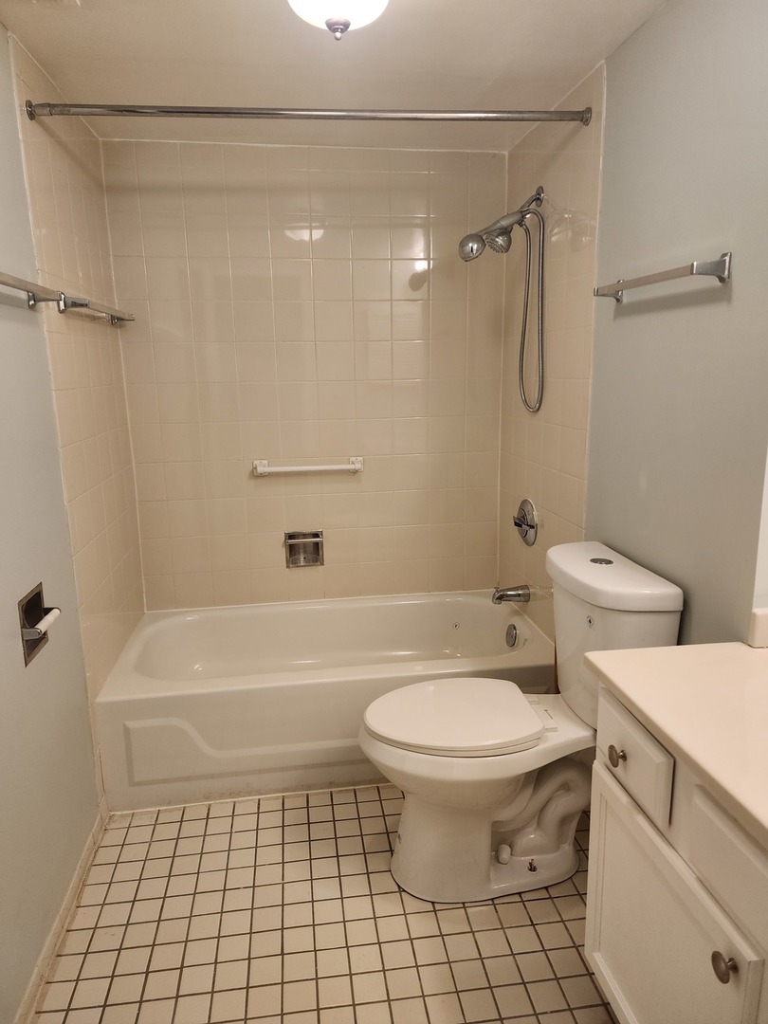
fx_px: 680
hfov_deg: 58.9
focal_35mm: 23
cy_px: 512
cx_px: 384
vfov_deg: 73.9
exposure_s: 1/120
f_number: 1.8
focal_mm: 6.4
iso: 125
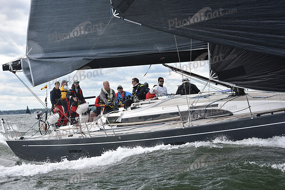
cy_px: 95
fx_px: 673
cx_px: 142
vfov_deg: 16.1
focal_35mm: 85
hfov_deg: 23.9
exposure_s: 1/1000
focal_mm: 85
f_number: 5.6
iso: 320
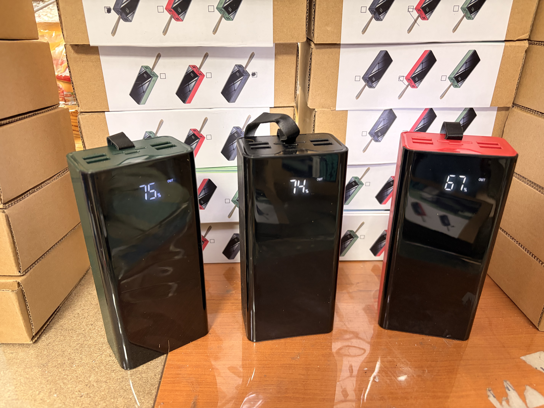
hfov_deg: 67.3
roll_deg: +1.4
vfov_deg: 53.1
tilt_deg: -24.4
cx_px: 272
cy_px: 204
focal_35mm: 26
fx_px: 409
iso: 250
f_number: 1.6
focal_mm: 5.96
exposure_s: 1/60
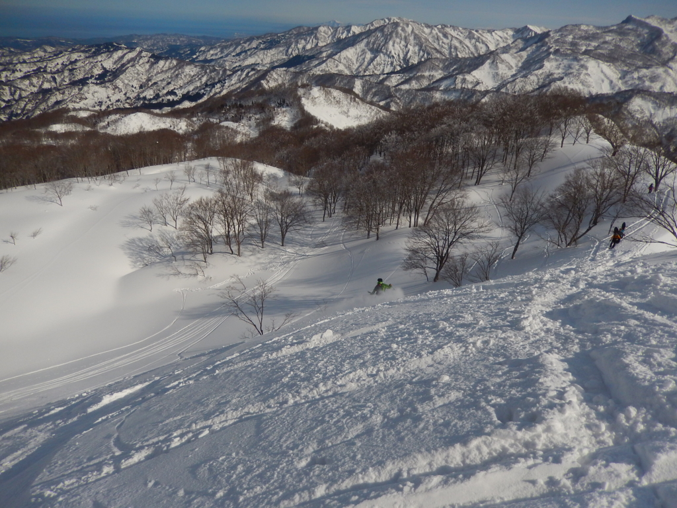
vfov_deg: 54.9
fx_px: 489
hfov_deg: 69.4
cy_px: 254
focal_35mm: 25
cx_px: 338
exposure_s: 1/1500
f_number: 6.8
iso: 125
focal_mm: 4.5
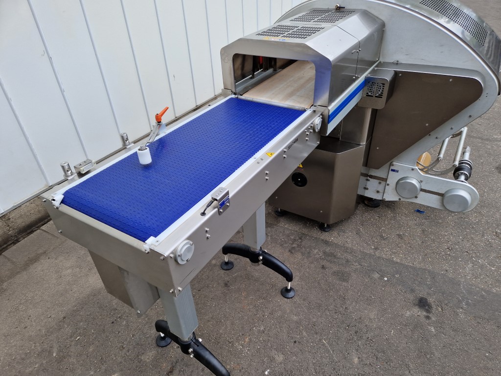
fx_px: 333
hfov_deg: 73.9
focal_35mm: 23
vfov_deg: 58.9
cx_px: 250
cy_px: 188
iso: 50
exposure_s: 1/756
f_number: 1.8
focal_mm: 5.4
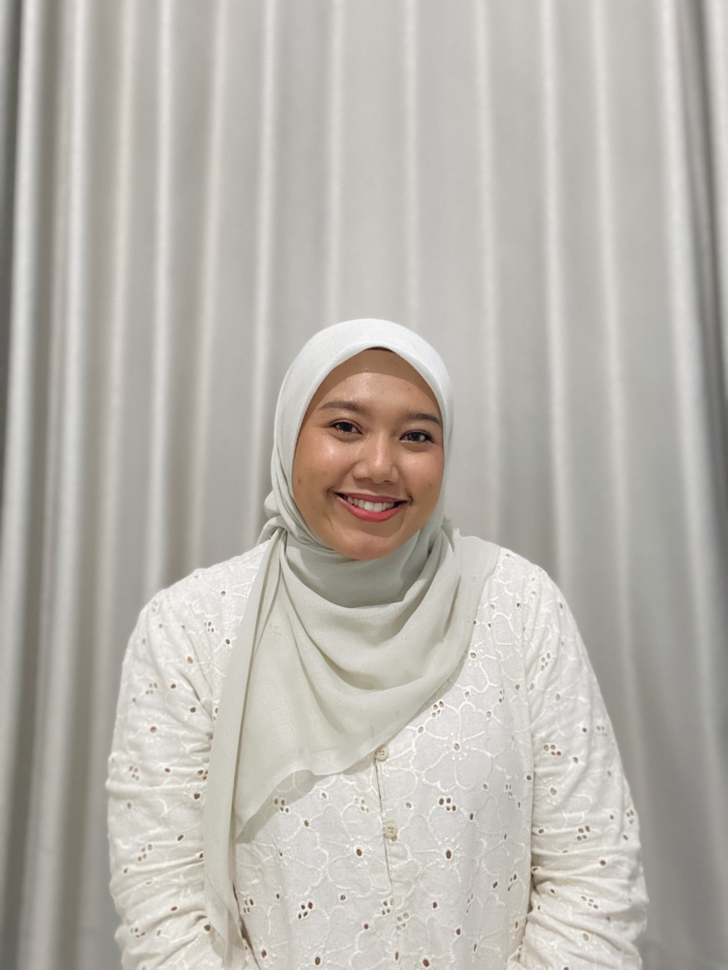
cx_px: 364
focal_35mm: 30
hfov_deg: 46.8
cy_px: 485
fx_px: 841
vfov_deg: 60.0
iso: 640
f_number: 2.2
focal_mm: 2.71
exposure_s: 1/20
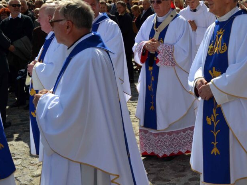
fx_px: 442
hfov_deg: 30.8
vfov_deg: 23.5
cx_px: 176
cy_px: 61
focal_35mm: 62
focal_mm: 26
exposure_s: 1/250
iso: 100
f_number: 8
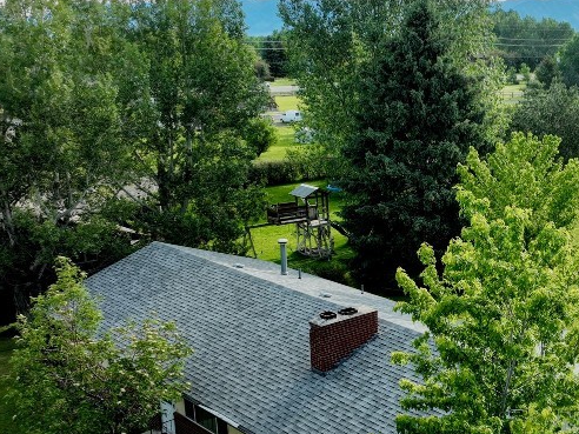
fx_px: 836
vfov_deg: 28.9
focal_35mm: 50
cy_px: 296
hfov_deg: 36.9
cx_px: 460
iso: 400
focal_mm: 12.29
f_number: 2.8
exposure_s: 1/2500
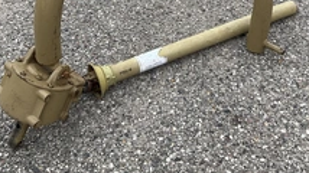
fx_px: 483
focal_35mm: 59
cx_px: 152
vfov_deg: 19.3
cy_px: -27
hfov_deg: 35.5
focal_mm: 3
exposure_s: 1/461
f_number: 1.8
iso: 25
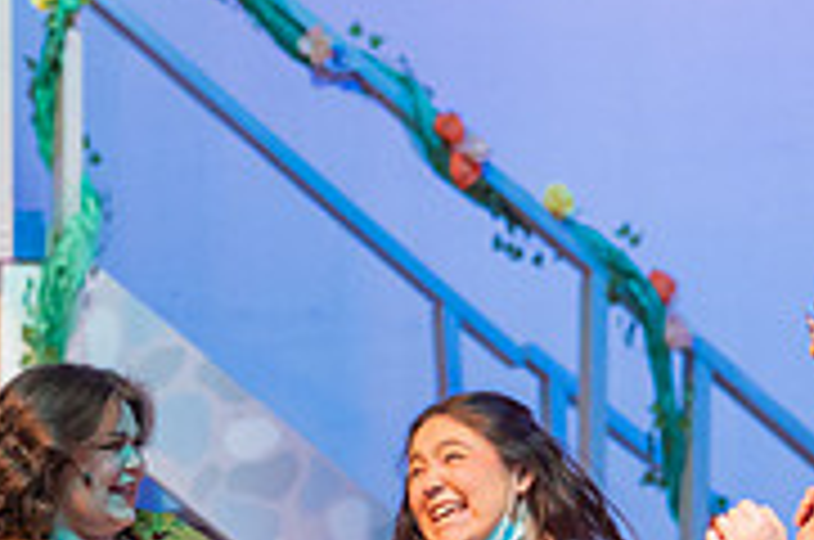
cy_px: 801
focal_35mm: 327
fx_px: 7381
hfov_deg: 6.3
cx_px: 535
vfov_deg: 4.2
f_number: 2.8
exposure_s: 1/250
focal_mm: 102
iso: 3200
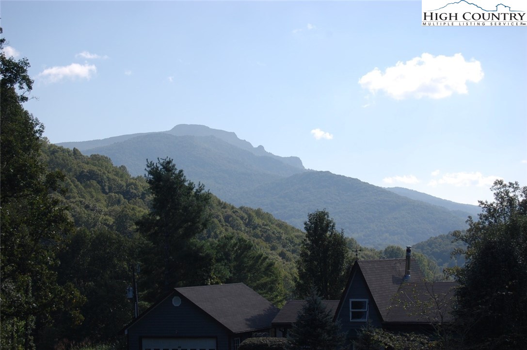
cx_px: 264
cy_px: 175
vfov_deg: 16.5
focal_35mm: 82
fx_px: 1206
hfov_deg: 24.6
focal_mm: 55
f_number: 5.6
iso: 200
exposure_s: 1/800
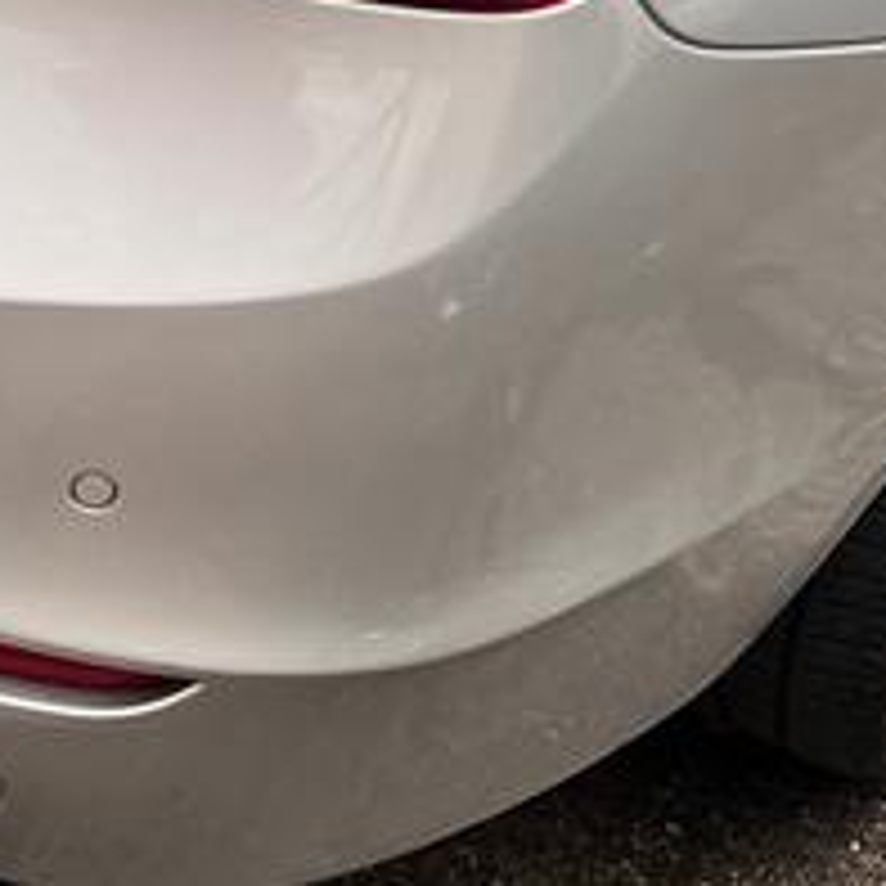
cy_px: -117
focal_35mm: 112
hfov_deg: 14.2
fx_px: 3243
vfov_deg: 15.1
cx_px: -594
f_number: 1.5
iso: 40
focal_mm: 5.7
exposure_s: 1/180
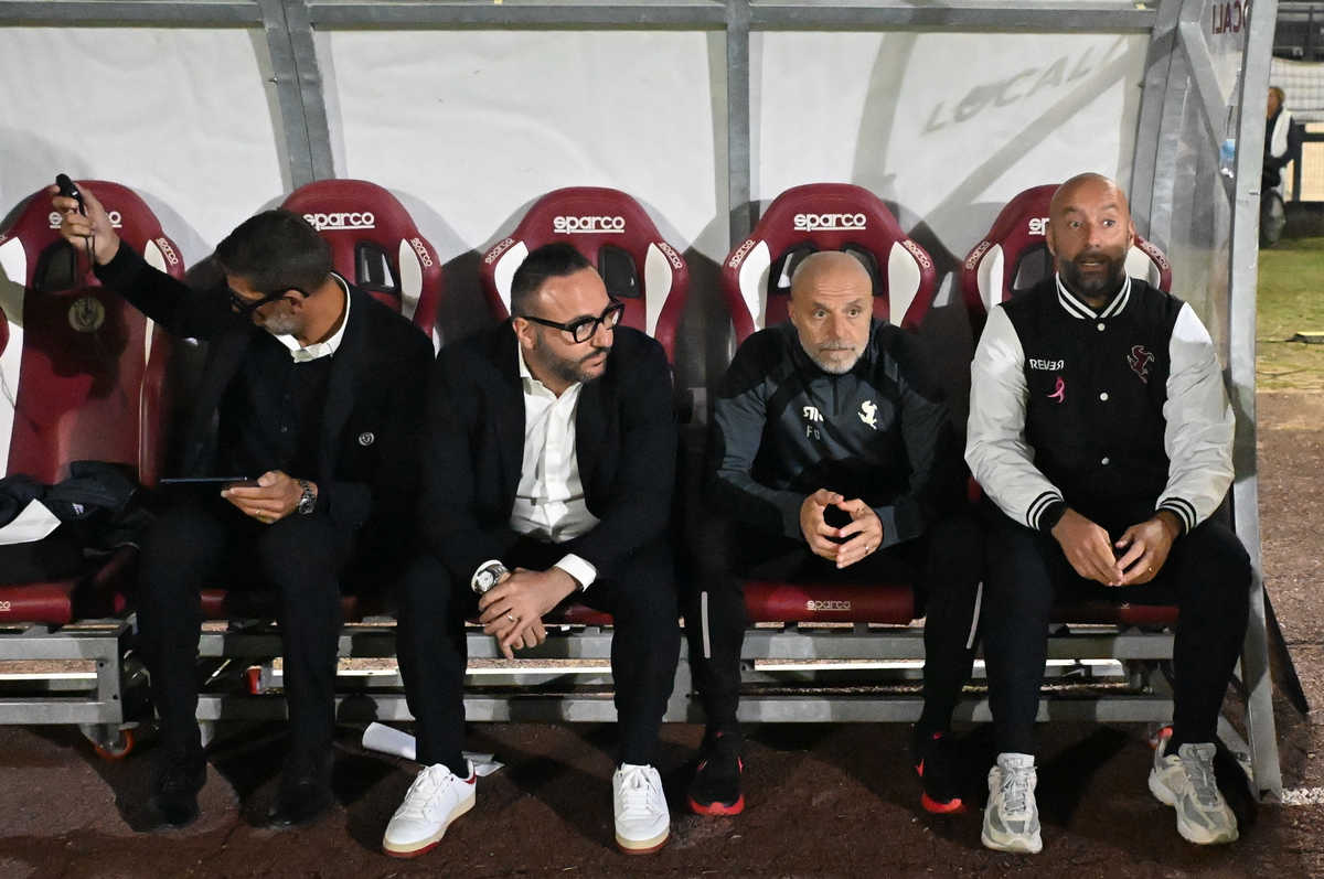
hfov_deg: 53.2
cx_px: 662
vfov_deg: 36.8
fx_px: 1322
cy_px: 440
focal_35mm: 36
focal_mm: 24
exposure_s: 1/1000
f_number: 4
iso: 25600
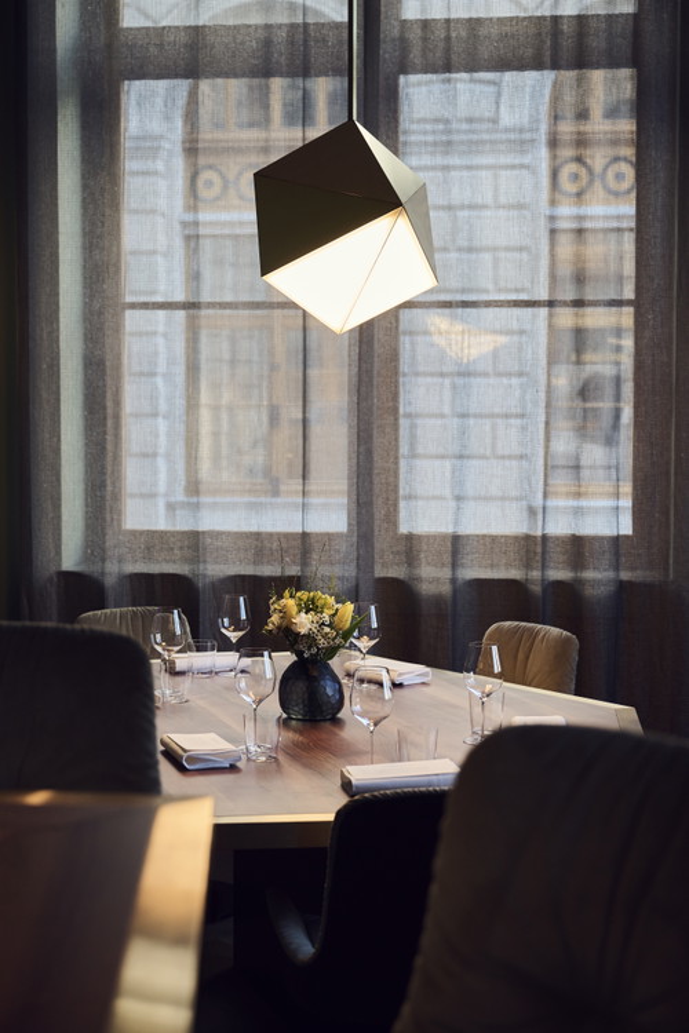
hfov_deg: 23.4
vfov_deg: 34.5
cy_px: 516
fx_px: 1665
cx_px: 344
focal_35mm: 58
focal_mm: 58
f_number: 4
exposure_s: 1/160
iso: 1600
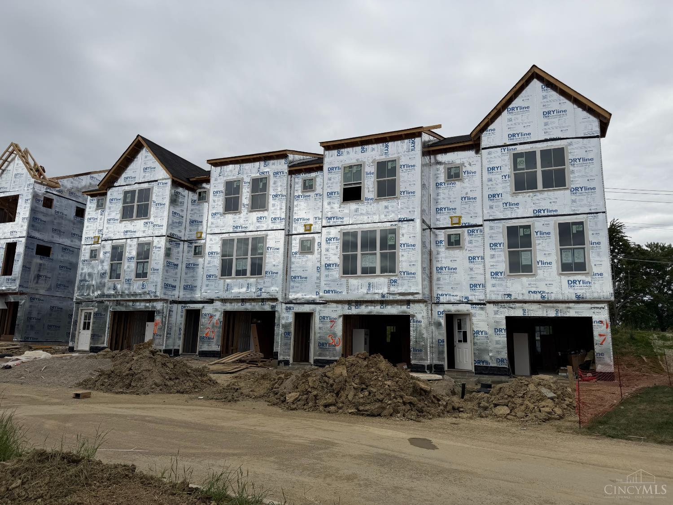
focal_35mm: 24
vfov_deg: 56.8
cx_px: 336
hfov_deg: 71.6
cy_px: 252
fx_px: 467
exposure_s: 1/10309
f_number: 1.78
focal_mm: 6.76
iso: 80
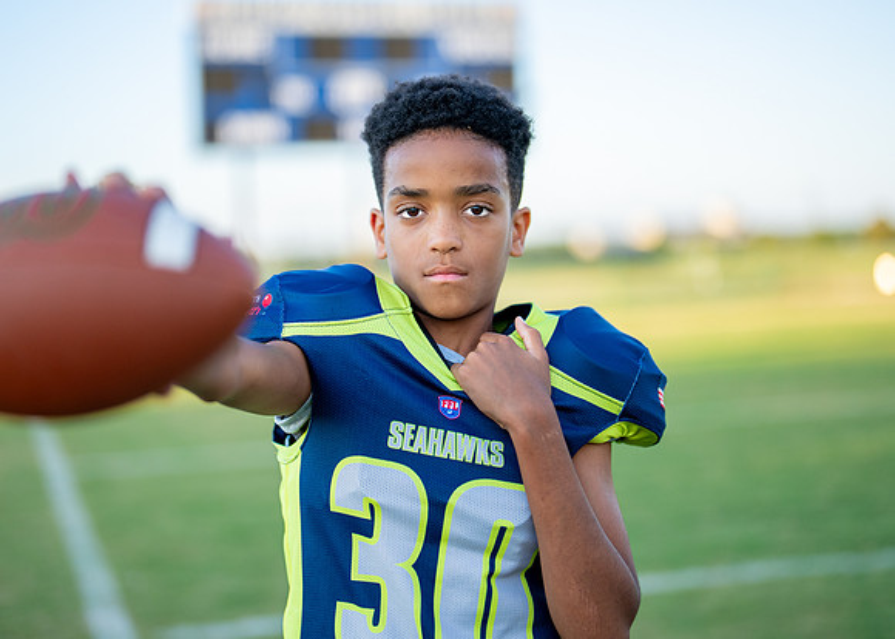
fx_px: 1550
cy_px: 279
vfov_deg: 23.3
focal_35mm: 61
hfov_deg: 32.2
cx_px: 441
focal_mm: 50
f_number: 1.2
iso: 160
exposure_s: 1/2000
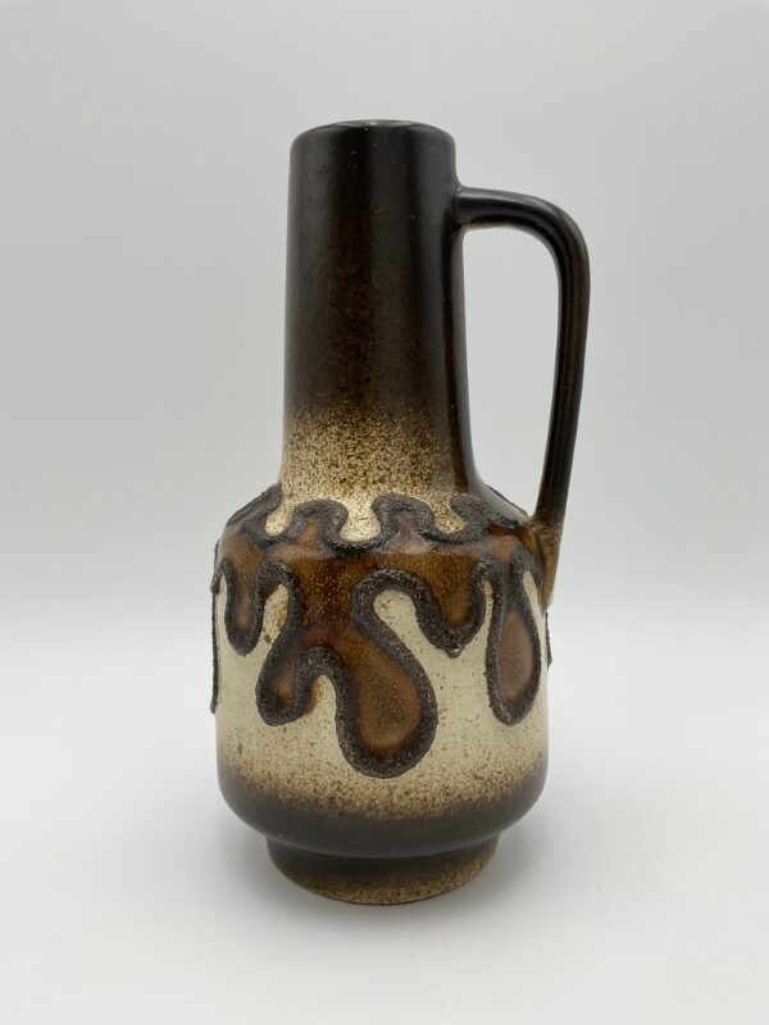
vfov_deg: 61.7
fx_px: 859
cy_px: 512
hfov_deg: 48.2
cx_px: 384
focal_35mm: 29
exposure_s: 1/286
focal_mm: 3
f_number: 1.8
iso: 16
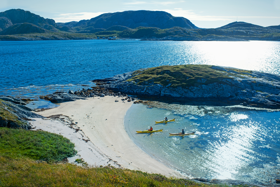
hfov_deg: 54.4
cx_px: 140
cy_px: 94
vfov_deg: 37.9
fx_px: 272
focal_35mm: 35
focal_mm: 35
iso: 40
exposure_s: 1/250
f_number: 5
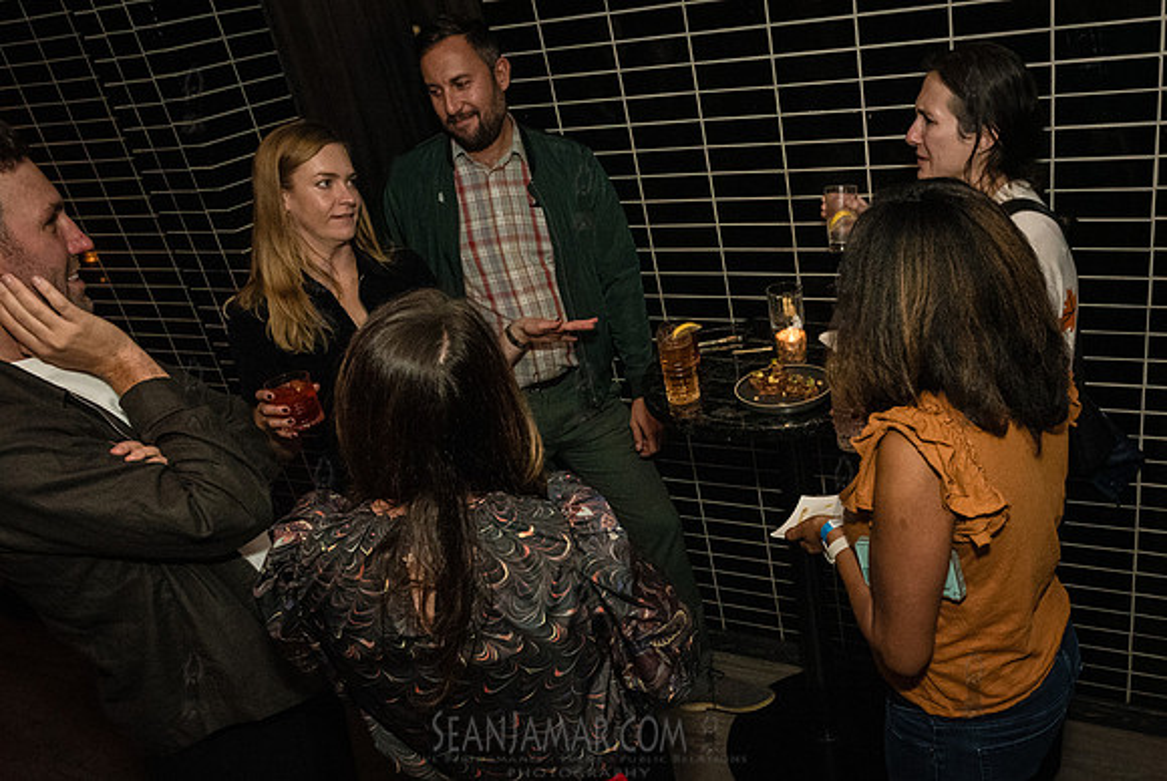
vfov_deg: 41.6
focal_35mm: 31
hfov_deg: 58.6
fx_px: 1018
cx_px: 754
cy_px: 499
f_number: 4.5
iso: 6400
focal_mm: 24
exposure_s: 1/200
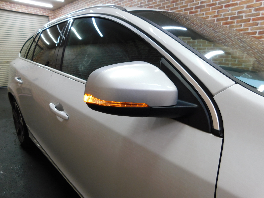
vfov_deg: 58.9
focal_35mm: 23
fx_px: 175
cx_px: 132
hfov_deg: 73.9
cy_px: 99
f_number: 3
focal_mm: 4
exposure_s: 1/30
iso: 125
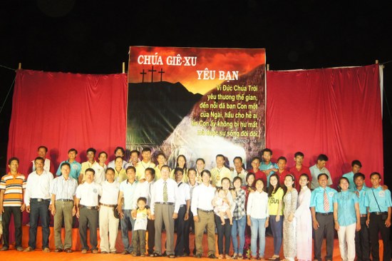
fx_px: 457
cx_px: 196
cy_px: 130
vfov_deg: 31.9
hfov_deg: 46.4
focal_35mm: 42
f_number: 4.5
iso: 800
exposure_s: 1/15
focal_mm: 28
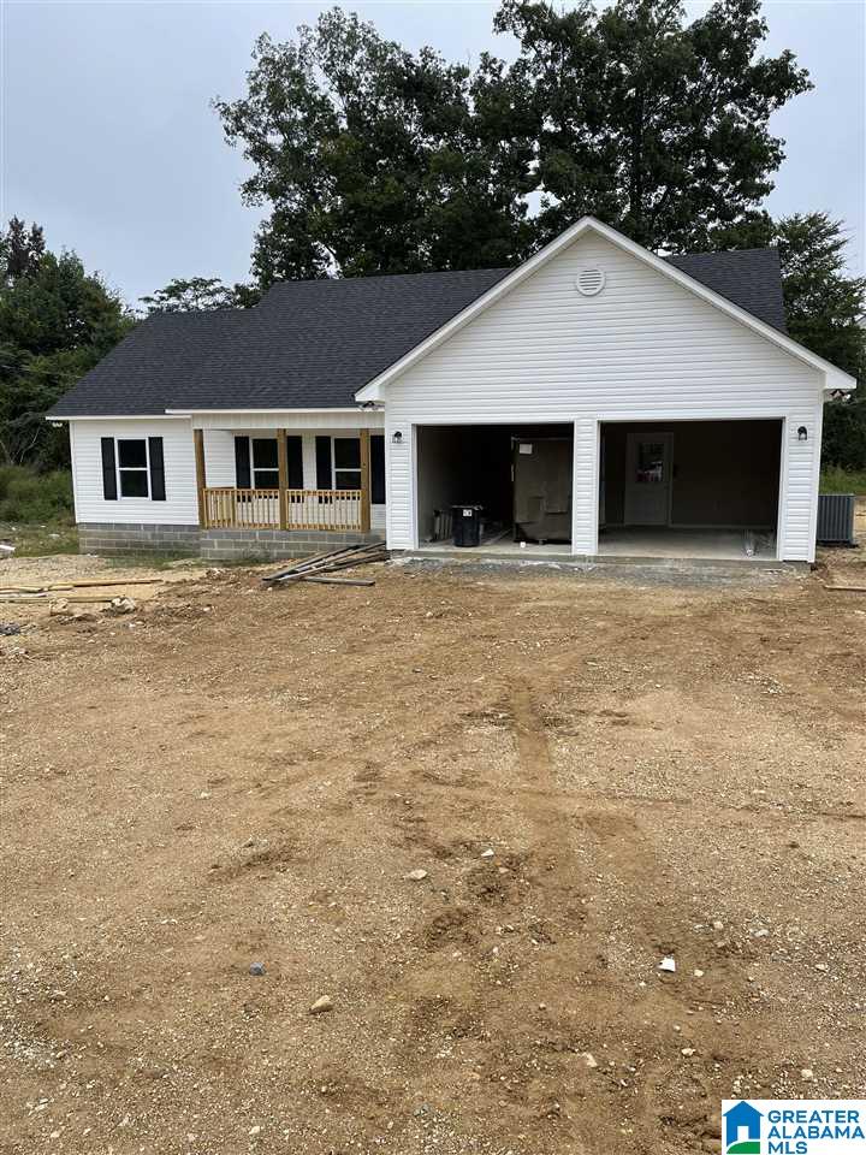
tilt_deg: -6.5
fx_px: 867
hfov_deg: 53.1
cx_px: 433
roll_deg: +1.0
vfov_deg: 67.3
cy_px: 578
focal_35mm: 26
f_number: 1.6
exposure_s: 1/1171
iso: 32
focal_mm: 4.2
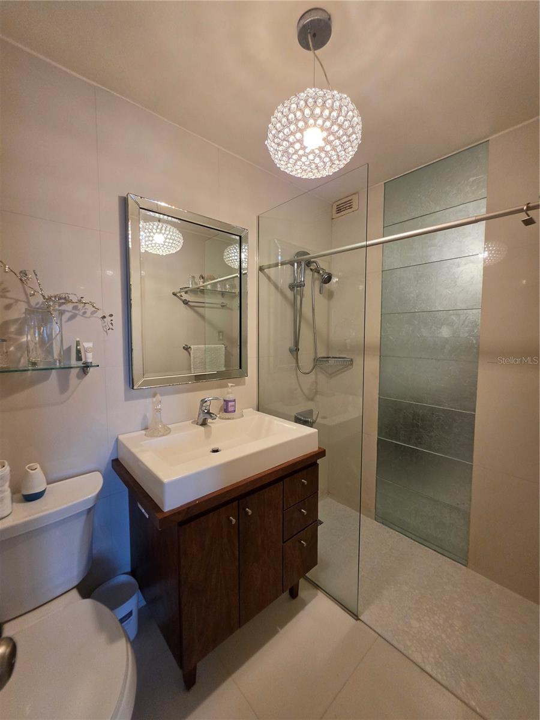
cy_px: 360
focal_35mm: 13
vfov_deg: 106.2
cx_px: 270
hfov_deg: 89.9
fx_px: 270
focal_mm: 2.2
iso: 250
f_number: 1.9
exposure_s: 1/120
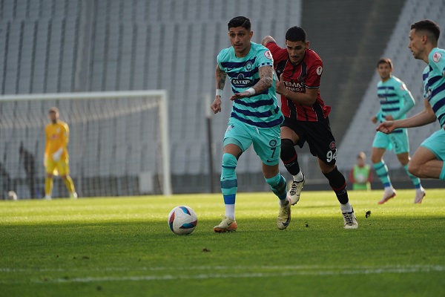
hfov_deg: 5.2
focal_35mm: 400
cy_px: 148
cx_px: 222
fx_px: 4944
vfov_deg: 3.4
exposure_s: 1/2000
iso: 1250
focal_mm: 400
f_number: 5.6
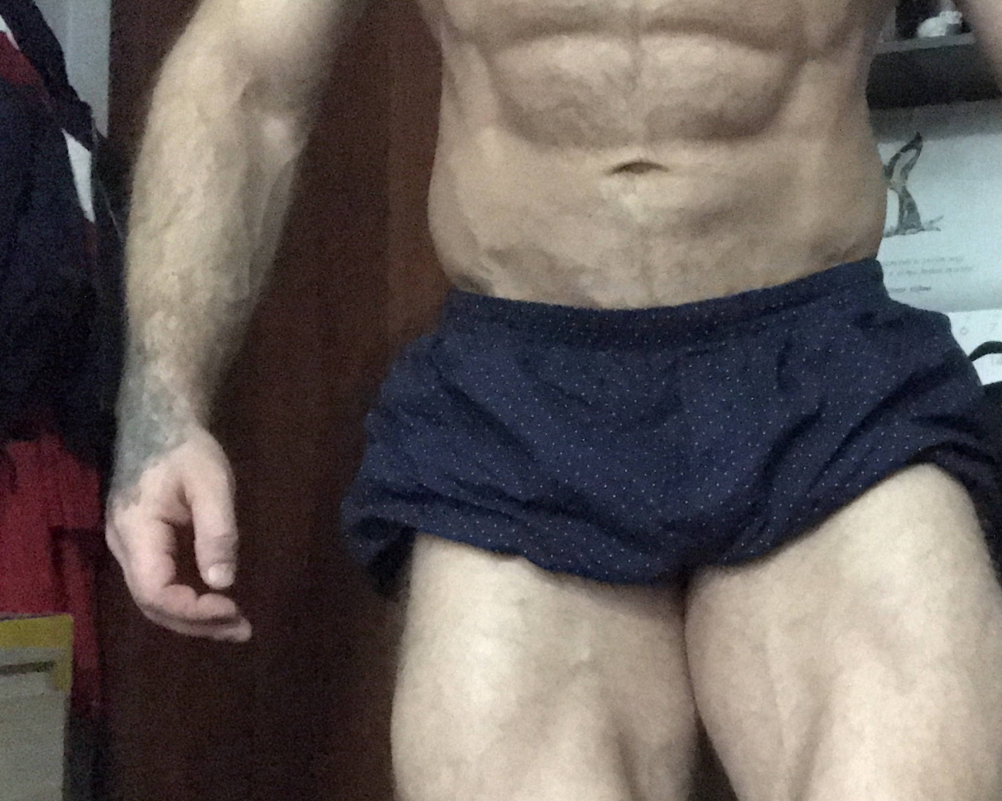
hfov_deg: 38.1
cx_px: 705
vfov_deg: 31.3
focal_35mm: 48
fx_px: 1424
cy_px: 518
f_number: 2.2
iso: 1250
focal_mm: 2.87
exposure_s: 1/17
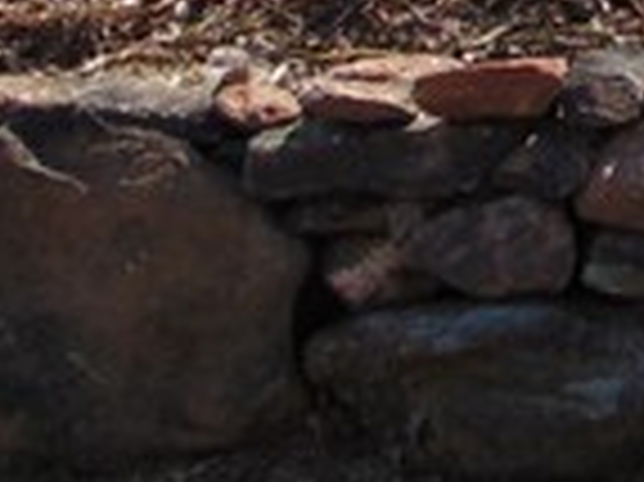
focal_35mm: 179
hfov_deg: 10.6
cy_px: -770
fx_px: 3327
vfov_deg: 7.6
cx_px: 982
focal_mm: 4.5
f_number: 3
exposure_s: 1/800
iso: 80
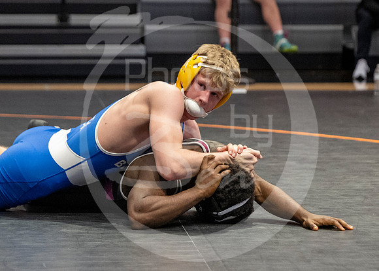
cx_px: 169
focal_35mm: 177
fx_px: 1905
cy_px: 228
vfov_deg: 8.1
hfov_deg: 11.4
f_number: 2.8
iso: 3200
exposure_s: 1/1000
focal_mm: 70
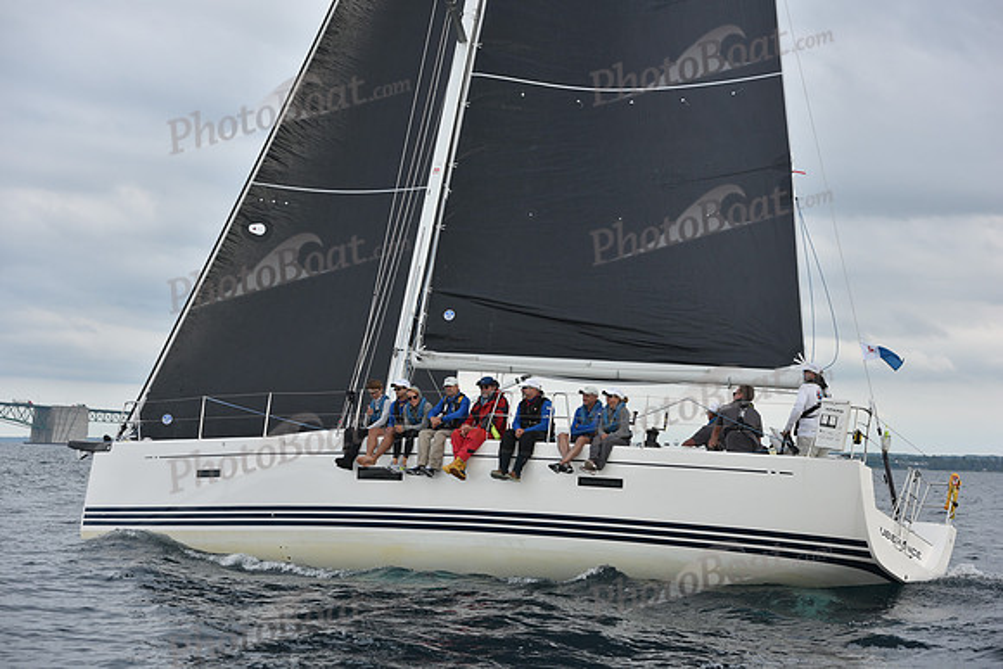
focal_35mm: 70
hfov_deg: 28.8
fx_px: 1951
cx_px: 502
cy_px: 334
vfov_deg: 19.5
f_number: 5.6
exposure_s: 1/800
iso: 400
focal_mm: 70
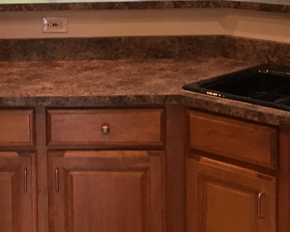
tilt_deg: -7.2
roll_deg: -0.1
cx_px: 61
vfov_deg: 17.7
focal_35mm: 85
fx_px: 729
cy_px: 9
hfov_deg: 22.2
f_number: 2.4
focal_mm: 3.3
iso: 64
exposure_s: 1/30
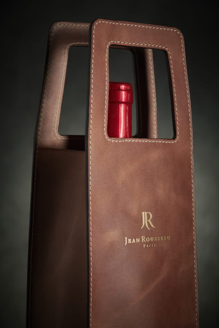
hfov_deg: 13.0
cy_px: 164
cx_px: 110
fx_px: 958
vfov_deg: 19.5
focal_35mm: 105
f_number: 11
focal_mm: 105
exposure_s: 1/60
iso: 125
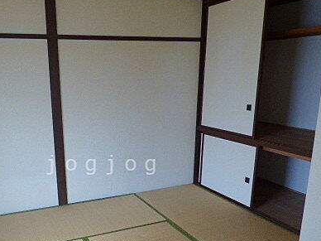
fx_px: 306
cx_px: 103
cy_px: 165
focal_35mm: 33
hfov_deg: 54.1
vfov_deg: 42.2
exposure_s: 1/60
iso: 200
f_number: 2.8
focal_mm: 3.58
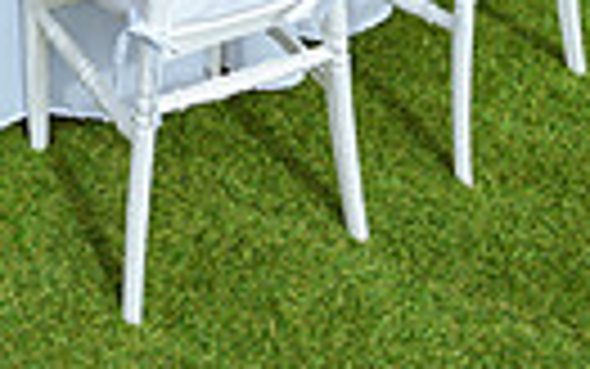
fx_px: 1351
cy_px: -513
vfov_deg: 12.4
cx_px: 32
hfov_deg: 23.8
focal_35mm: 84
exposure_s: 1/1250
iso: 100
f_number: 2.8
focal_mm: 24
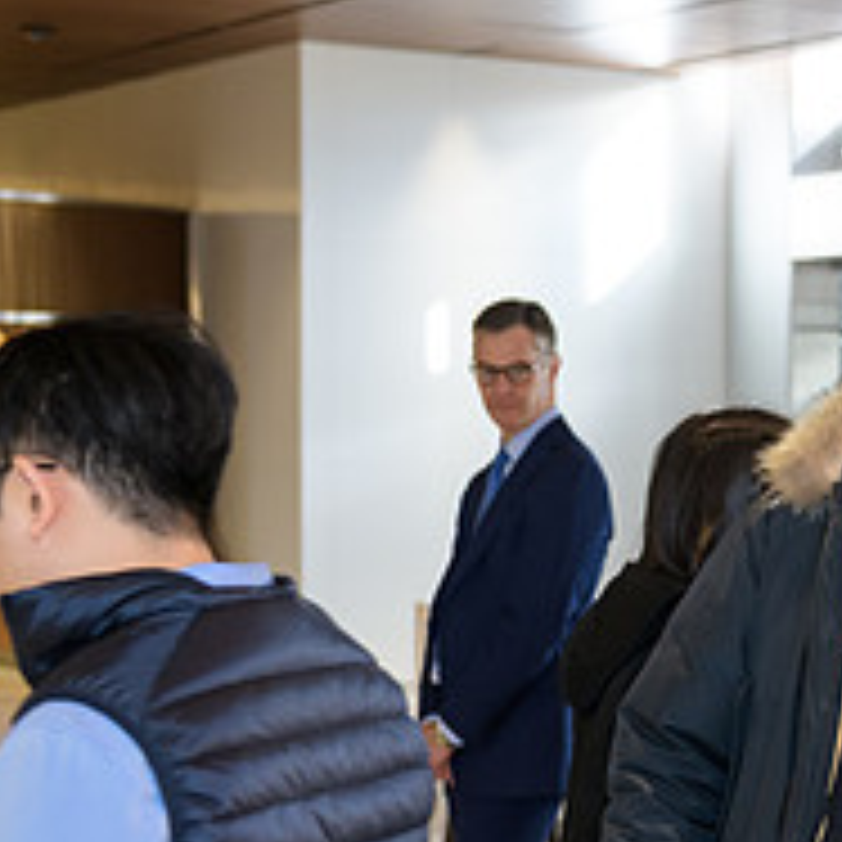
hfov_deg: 15.3
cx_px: 941
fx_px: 3055
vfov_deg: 15.6
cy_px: 606
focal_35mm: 111
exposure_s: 1/125
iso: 400
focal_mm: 42
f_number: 3.2
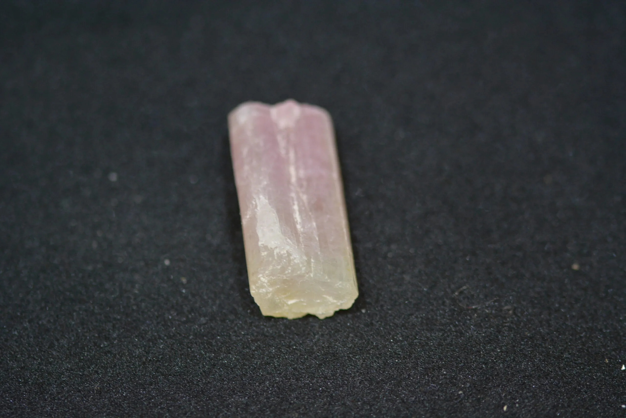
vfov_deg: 8.7
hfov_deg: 13.0
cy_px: 209
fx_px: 2739
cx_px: 313
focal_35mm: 158
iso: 800
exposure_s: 1/60
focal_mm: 105
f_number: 3.5
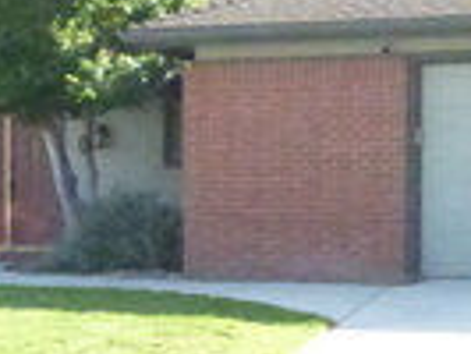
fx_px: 1362
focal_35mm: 100
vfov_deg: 14.7
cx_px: 158
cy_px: 290
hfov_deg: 19.6
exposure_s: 1/2000
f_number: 5.6
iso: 3200
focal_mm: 3.58
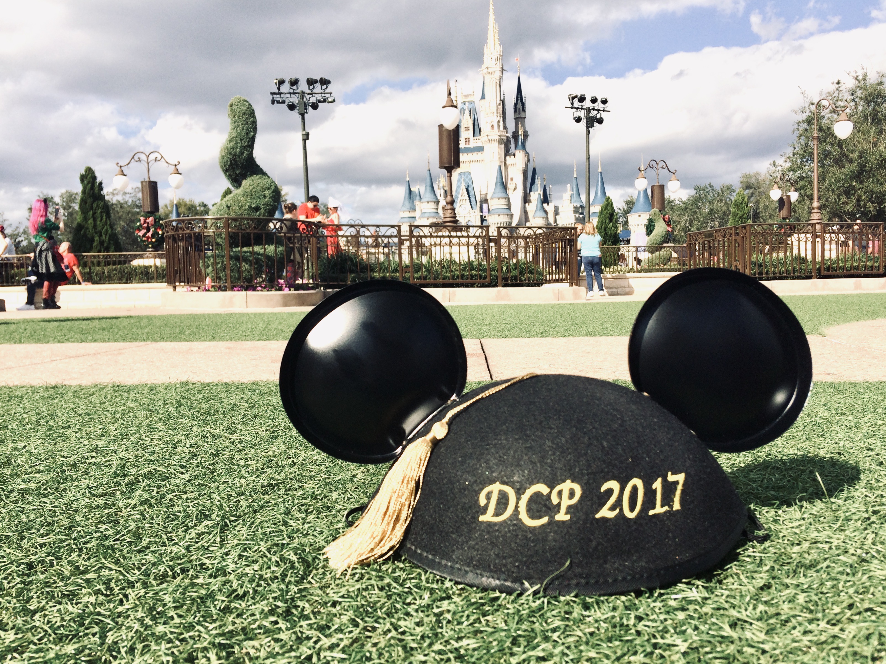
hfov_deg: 61.7
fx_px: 742
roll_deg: +1.7
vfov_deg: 48.2
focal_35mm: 29
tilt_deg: -3.8
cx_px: 443
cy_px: 332
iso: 32
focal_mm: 4.15
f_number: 2.2
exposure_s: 1/2564
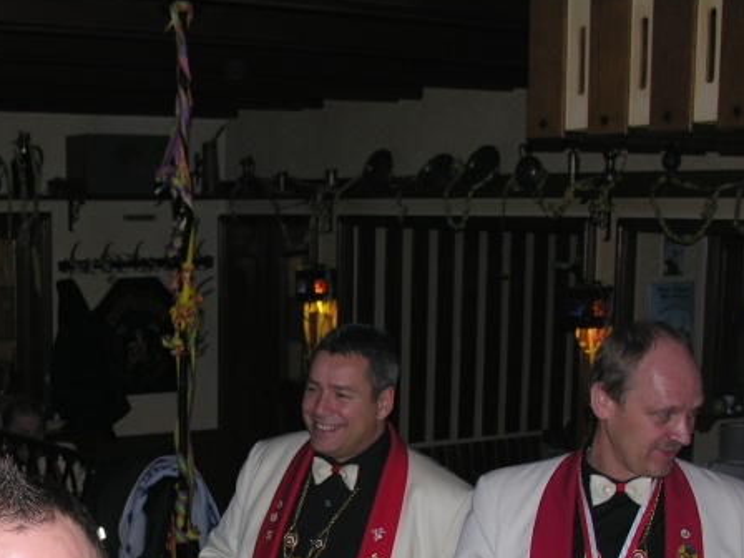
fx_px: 1419
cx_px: 176
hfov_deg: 28.9
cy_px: 490
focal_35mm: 66
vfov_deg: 21.8
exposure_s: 1/60.1
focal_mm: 9.5
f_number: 2.8
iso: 50
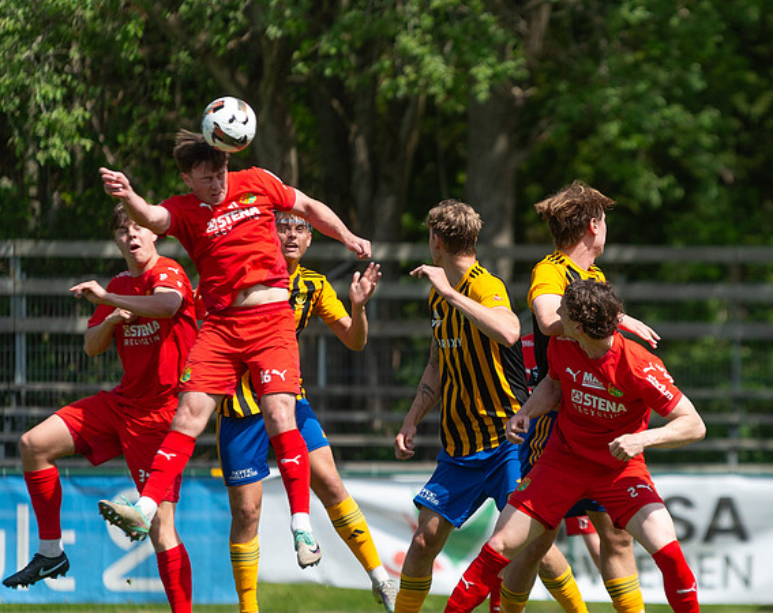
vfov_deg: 3.7
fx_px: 9559
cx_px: 565
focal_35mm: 419
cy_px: 292
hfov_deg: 4.6
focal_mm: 200
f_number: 3.2
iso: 100
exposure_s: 1/2000
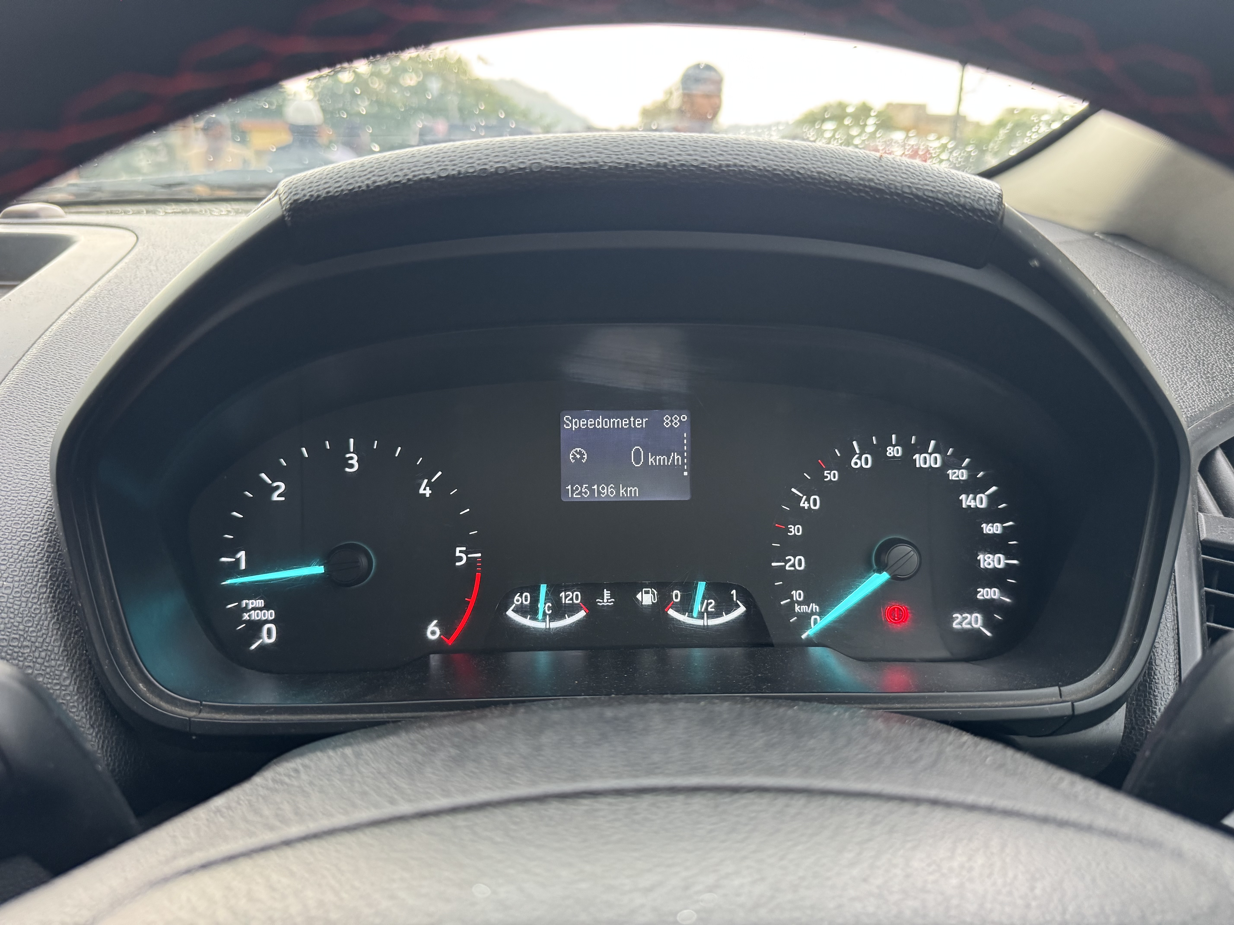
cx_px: 617
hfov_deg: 71.6
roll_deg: -1.2
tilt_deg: -16.1
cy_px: 462
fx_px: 856
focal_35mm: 24
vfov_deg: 56.8
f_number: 1.78
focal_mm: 6.76
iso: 320
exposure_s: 1/51
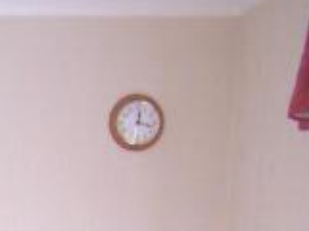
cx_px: -137
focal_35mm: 138
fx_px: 1229
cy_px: 390
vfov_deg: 10.2
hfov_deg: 13.6
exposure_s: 1/30
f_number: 2.8
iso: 140
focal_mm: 6.3
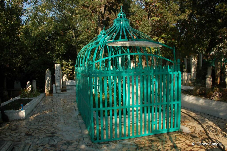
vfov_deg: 47.9
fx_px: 170
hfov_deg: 67.4
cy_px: 76
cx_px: 114
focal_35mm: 27
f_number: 7.1
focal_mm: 18
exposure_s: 1/250
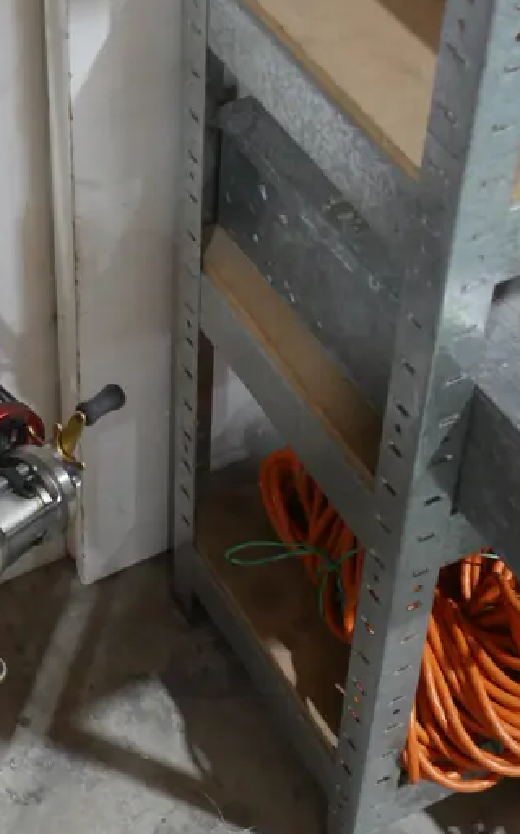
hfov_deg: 18.0
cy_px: 215
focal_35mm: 72
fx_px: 1635
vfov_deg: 28.2
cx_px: 133
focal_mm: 17
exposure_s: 1/60
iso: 1000
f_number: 4
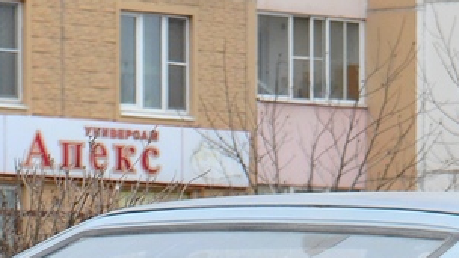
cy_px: 359
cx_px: 583
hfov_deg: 6.3
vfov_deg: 3.6
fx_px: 4150
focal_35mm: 341
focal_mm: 44
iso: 200
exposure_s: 1/200
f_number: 7.1
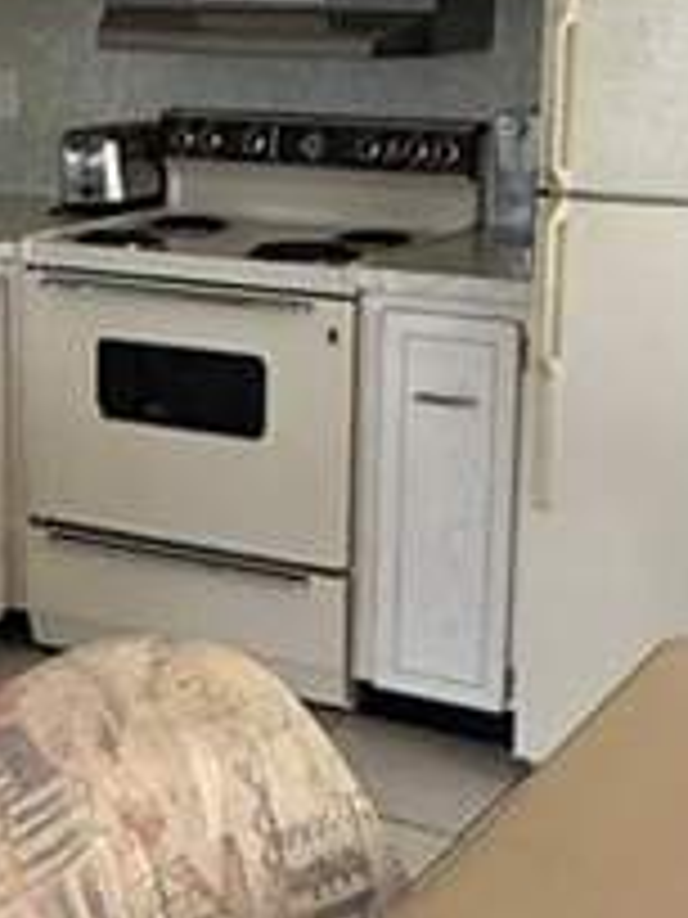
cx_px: 171
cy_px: 410
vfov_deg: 26.7
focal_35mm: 73
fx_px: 1935
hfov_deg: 20.0
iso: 320
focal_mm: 2.22
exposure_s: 1/70
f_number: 2.2
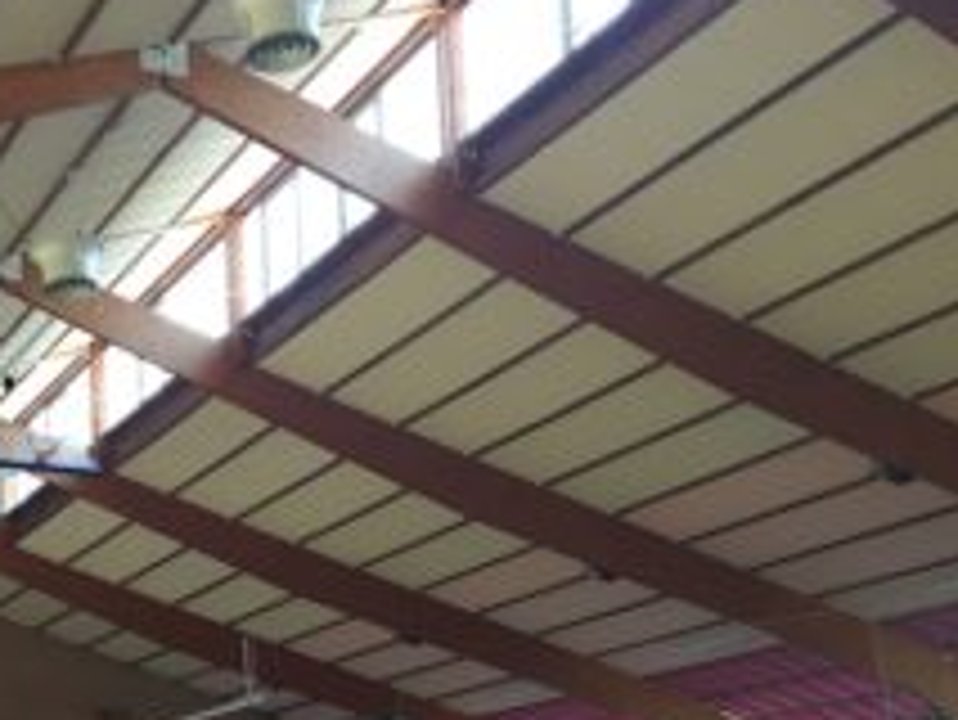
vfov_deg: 24.7
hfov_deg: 31.6
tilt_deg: +7.4
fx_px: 1578
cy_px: 686
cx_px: 36
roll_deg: +1.0
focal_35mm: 57
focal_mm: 4.15
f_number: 2.2
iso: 32
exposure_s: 1/33
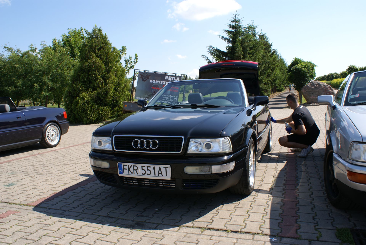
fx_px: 305
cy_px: 122
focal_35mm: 30
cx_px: 183
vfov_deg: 43.7
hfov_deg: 61.9
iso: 100
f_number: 10
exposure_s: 1/125
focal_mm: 20
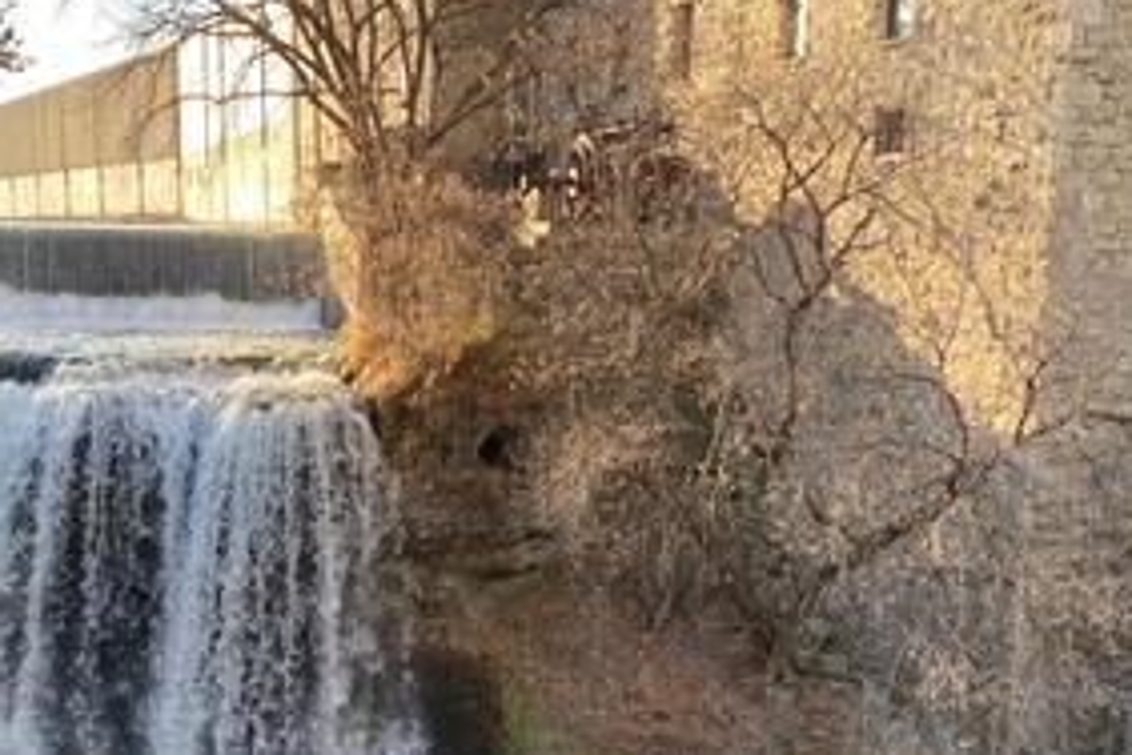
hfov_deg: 41.0
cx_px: 486
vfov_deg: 27.5
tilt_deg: -12.4
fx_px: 1509
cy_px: 600
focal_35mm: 48
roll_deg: -1.2
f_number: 1.8
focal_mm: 4.25
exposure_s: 1/284
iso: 32
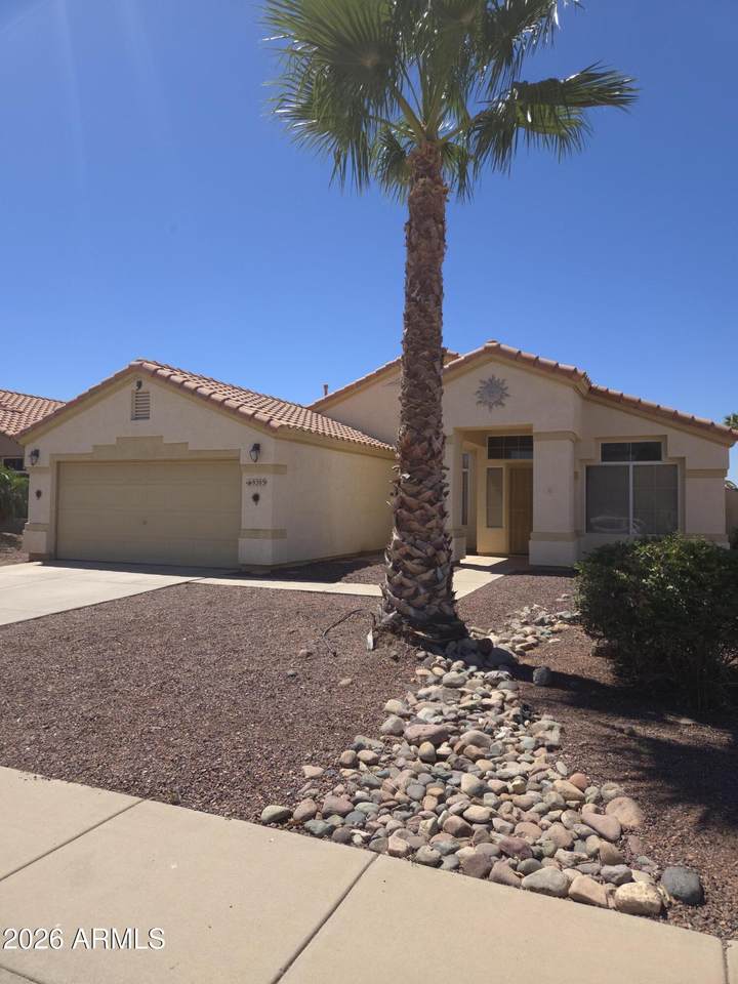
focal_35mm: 23
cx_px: 369
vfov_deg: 73.9
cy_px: 492
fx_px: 654
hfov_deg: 58.9
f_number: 1.8
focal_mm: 5.4
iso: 50
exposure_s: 1/2152
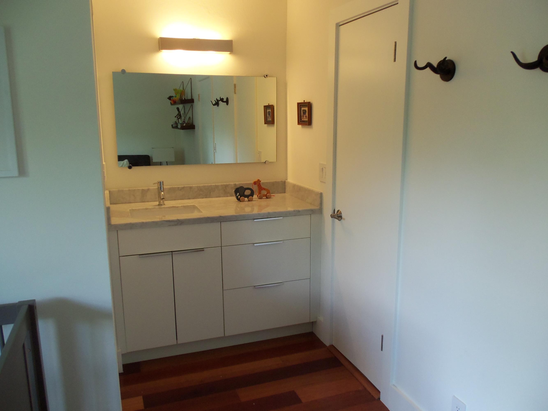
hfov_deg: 61.7
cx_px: 274
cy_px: 206
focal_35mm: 29
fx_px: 459
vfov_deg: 48.2
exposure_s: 1/30
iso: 125
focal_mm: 5.2
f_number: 3.4
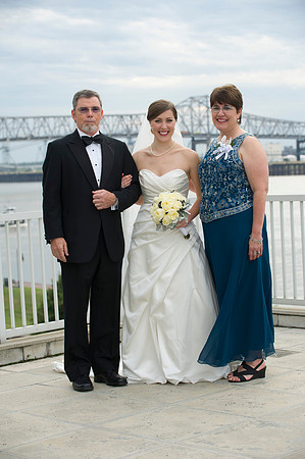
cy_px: 230
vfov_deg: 22.6
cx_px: 152
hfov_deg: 15.2
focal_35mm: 90
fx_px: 1146
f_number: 4.5
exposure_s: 1/200
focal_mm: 90
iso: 200
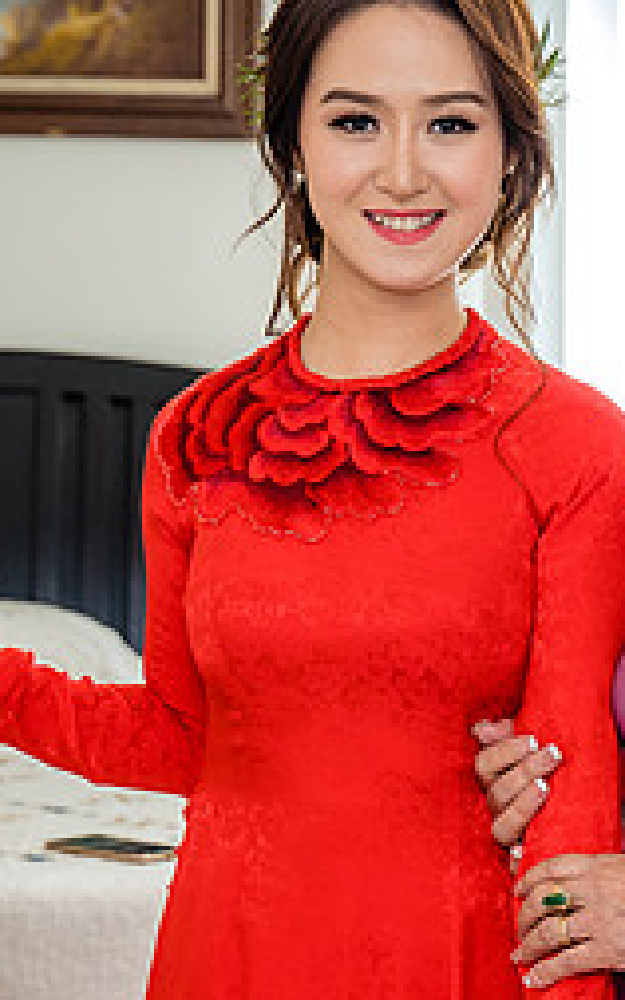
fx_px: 4145
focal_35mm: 152
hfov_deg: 8.5
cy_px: 430
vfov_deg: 13.8
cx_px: 814
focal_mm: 49
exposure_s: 1/160
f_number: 4
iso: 1000
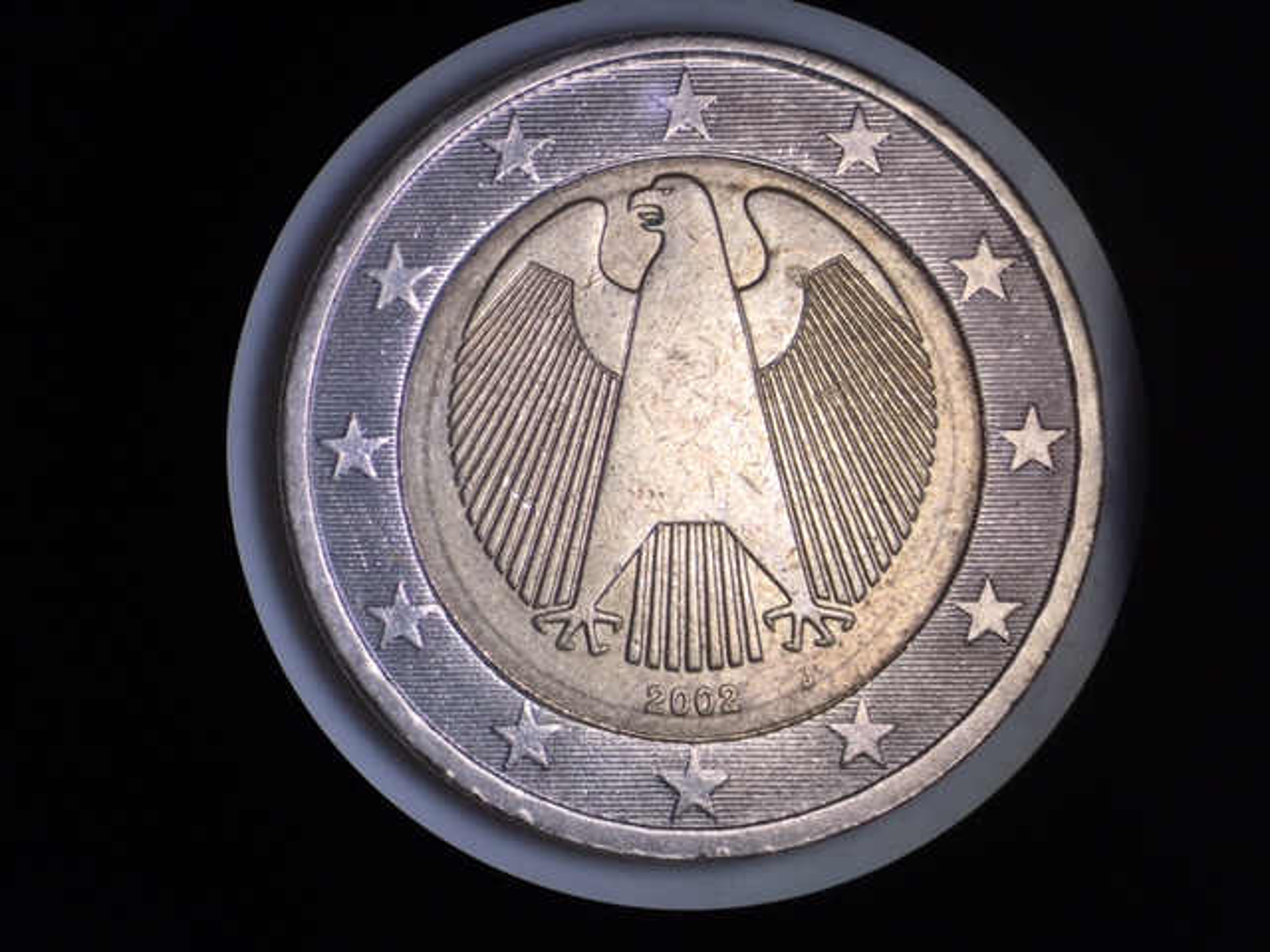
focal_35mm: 29
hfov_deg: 61.7
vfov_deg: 48.2
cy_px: 476
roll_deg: -3.0
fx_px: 1064
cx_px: 635
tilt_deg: -43.6
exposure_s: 1/120
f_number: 2.2
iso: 40
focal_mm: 4.15
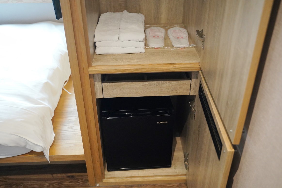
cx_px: 142
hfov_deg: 53.1
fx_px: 282
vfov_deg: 36.9
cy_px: 92
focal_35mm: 36
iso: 5000
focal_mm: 35
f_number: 2.8
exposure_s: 1/160
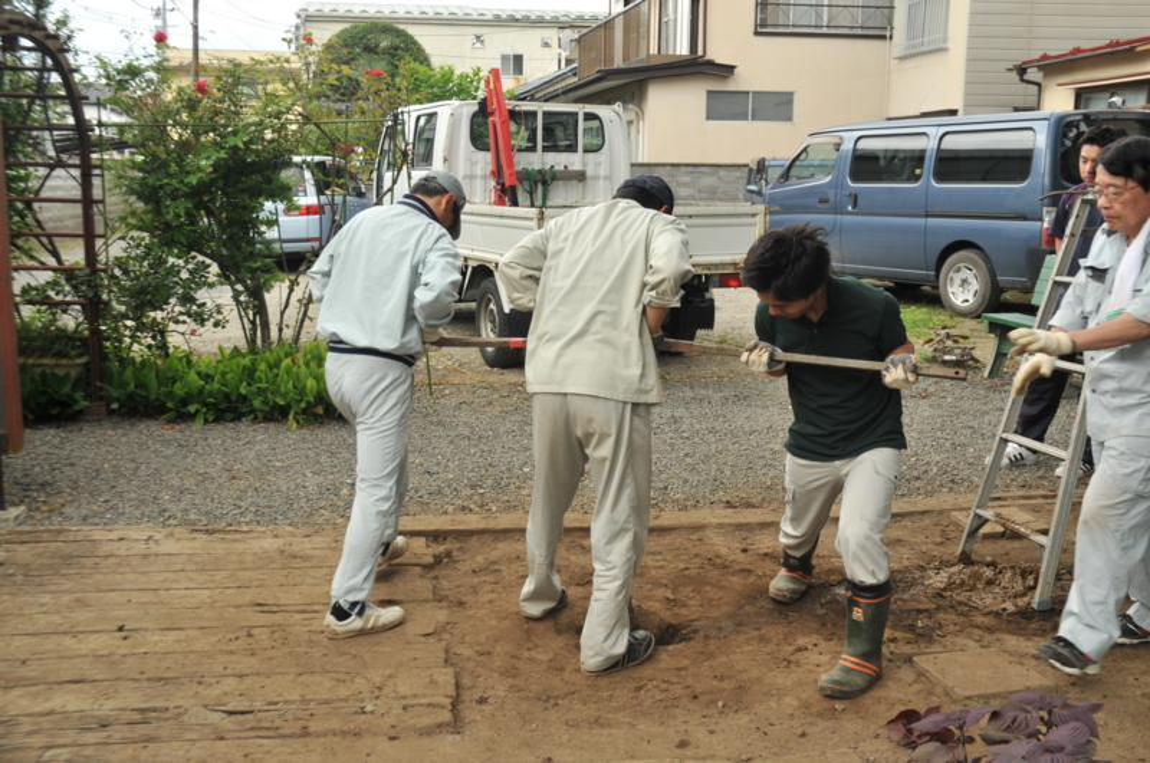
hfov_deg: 53.2
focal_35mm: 36
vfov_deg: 36.8
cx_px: 575
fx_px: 1148
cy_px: 382
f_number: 7.1
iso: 200
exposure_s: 1/100
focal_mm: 24
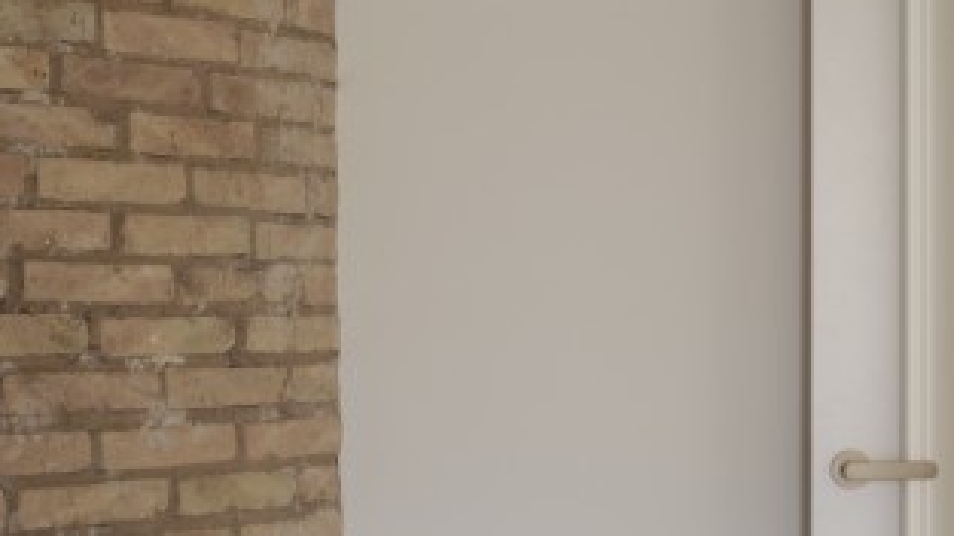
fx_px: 2706
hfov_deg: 20.0
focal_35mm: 107
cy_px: 280
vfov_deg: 11.3
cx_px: 384
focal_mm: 50
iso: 400
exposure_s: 1/5
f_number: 11
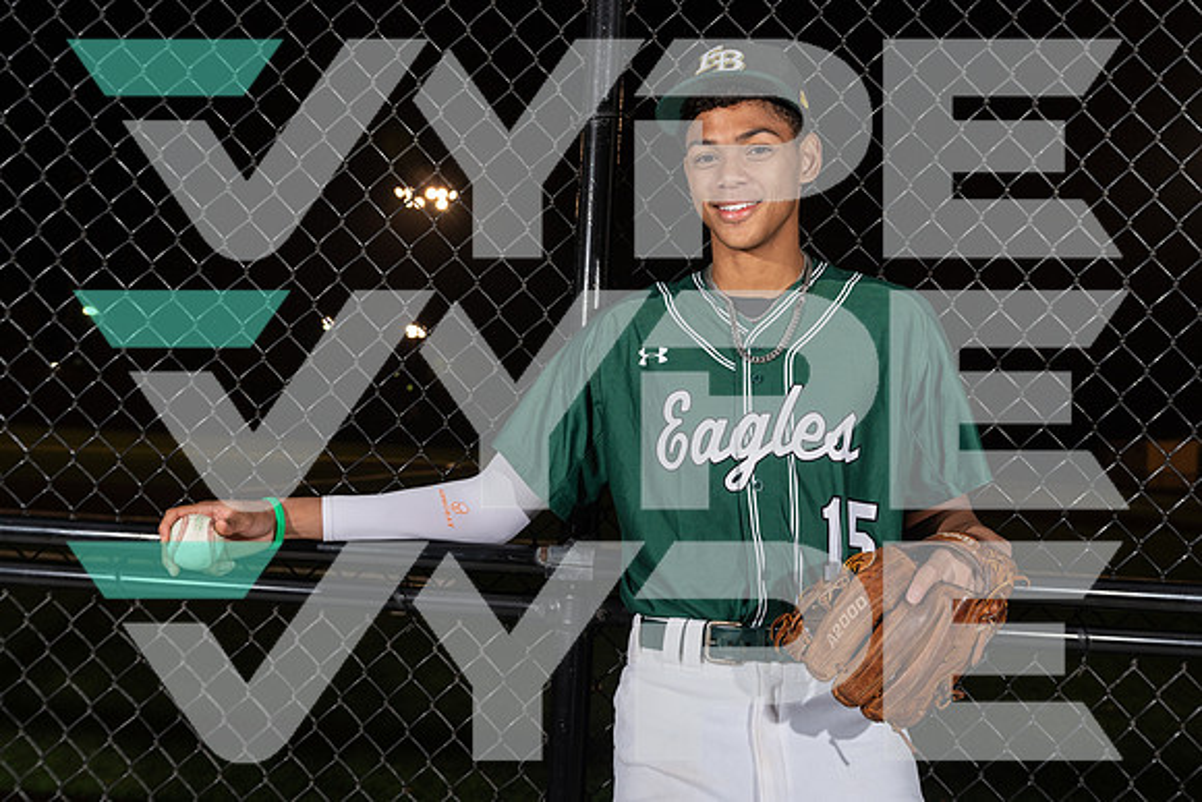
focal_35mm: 39
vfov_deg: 34.2
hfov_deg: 49.5
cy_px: 401
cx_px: 601
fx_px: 1302
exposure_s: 1/125
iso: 125
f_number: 5.6
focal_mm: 39
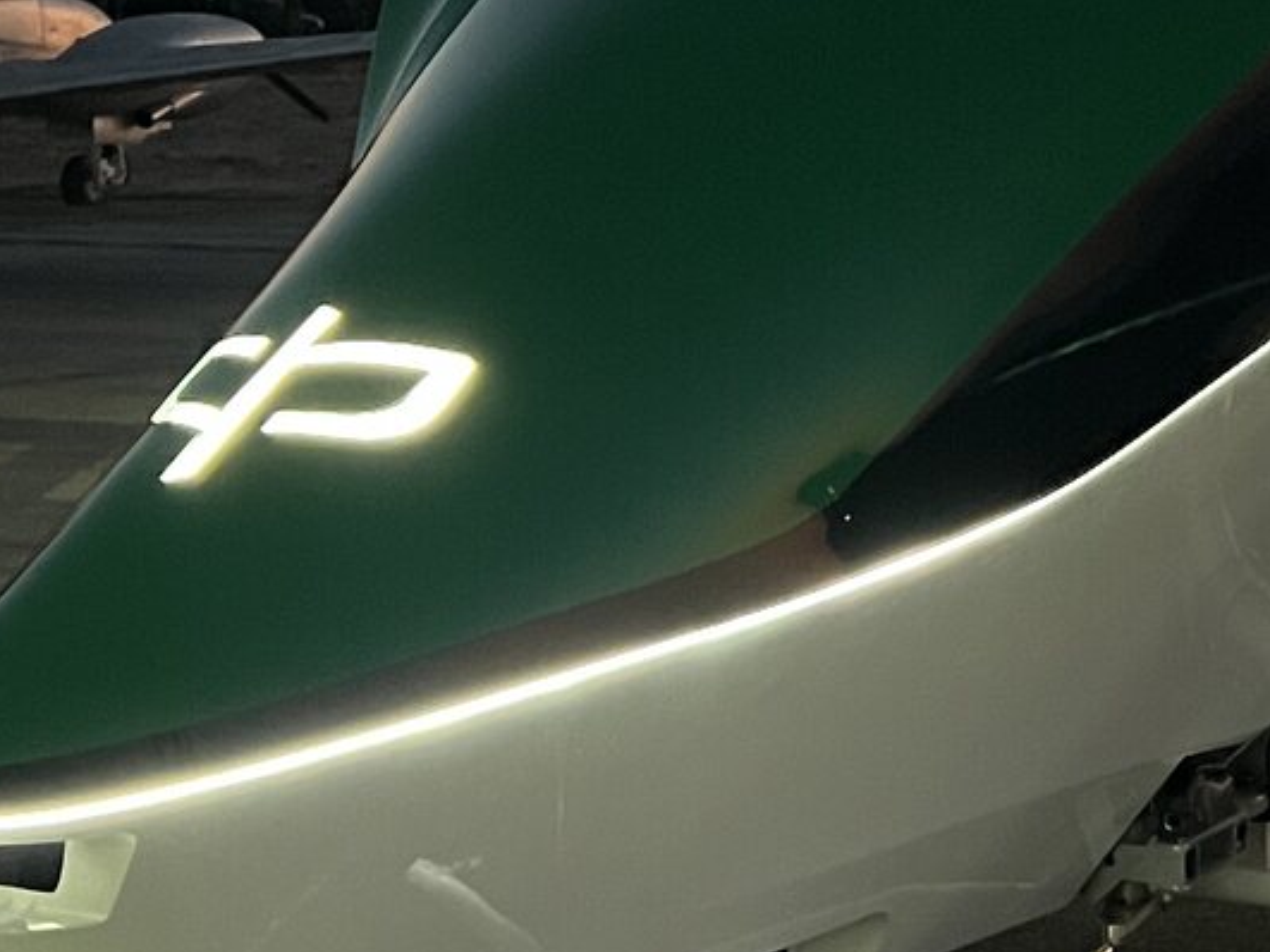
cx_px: 950
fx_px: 3595
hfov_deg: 19.9
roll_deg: -0.2
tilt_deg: -6.6
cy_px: 409
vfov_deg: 15.1
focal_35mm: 98
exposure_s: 1/40
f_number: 1.5
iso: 500
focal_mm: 5.7
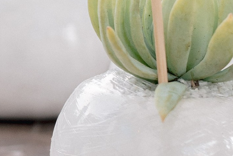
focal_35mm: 313
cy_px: -29
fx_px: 2027
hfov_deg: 6.4
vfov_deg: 4.4
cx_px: -248
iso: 400
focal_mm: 50
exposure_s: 1/500
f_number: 4
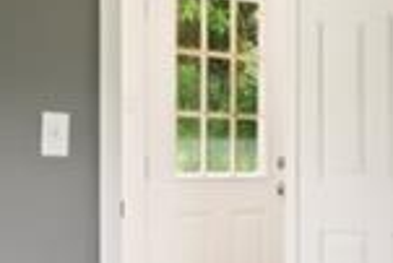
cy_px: 150
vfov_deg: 14.4
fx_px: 1038
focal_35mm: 95
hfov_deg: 20.4
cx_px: 432
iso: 50
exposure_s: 1/2.5
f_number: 11
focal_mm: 14
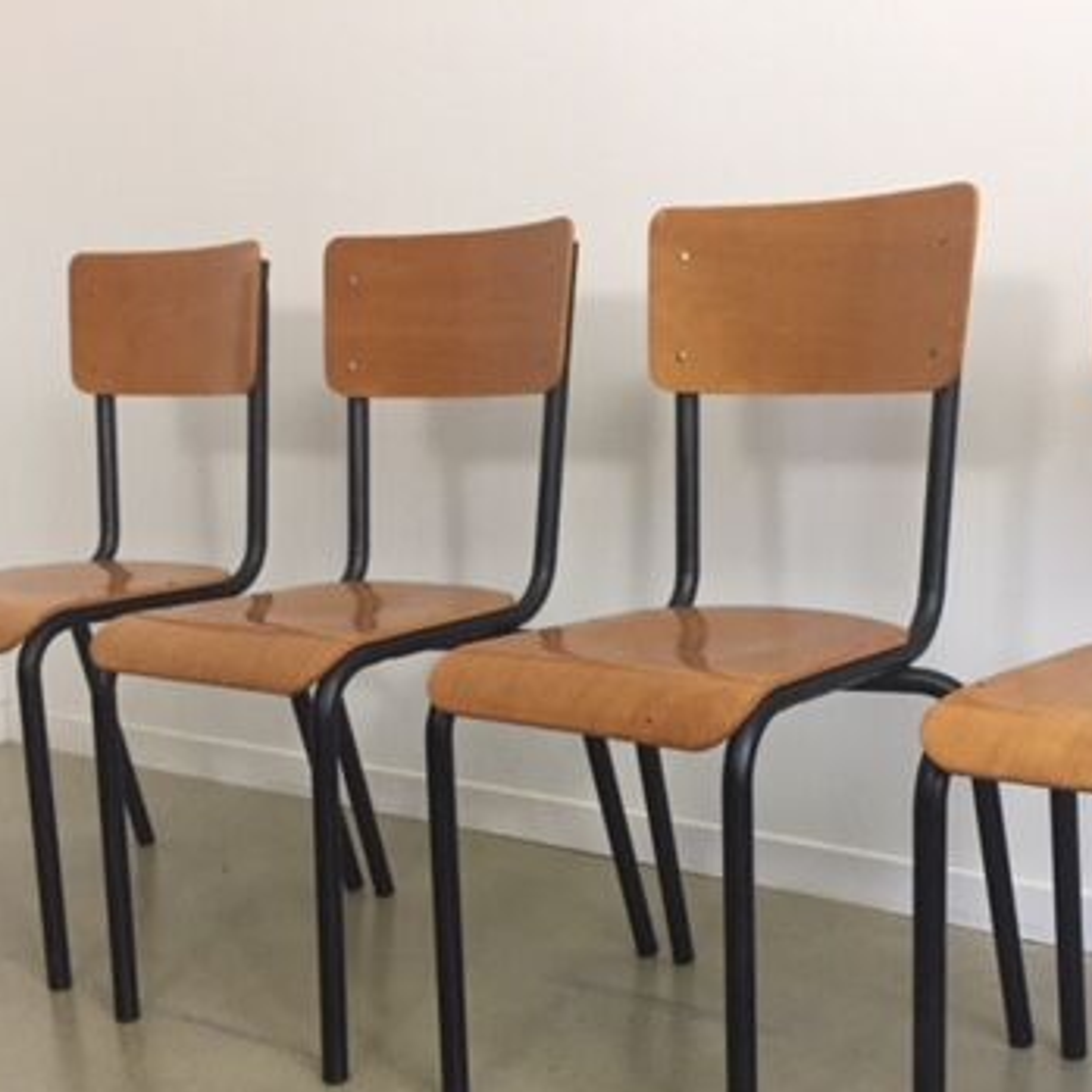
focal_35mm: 47
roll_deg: +2.5
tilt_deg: -13.7
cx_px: 723
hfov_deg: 35.7
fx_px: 1677
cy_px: 723
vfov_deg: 35.7
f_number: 2.2
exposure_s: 1/33
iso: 320
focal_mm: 4.15
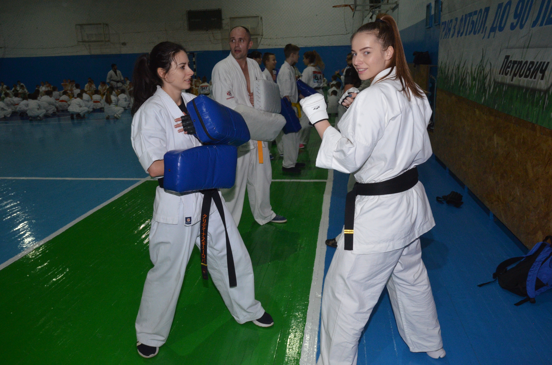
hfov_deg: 67.5
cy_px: 182
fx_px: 413
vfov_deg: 47.7
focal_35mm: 27
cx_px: 276
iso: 2000
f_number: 9
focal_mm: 18
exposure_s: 1/60
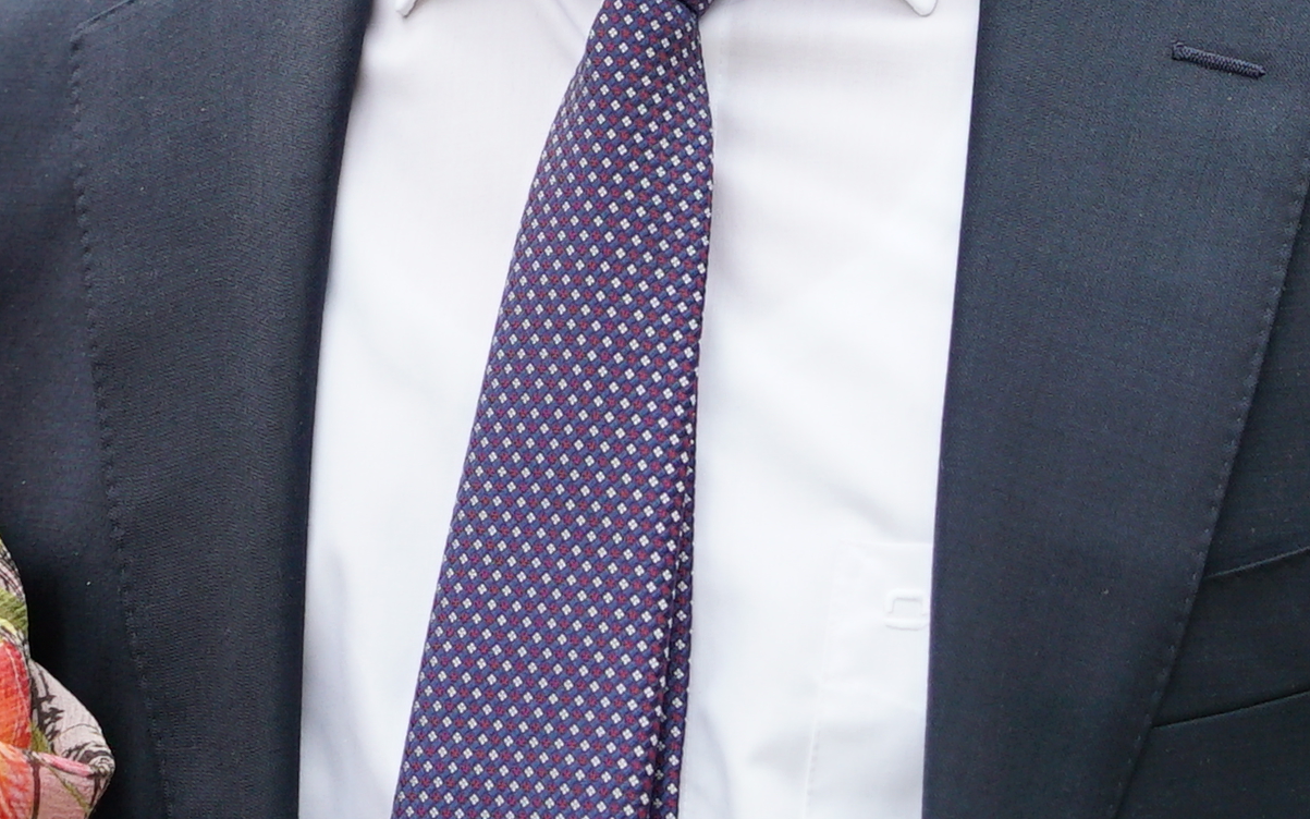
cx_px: 409
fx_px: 7569
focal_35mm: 212
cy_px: -150
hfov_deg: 9.9
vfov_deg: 6.2
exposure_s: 1/400
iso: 400
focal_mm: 59
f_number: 4.5
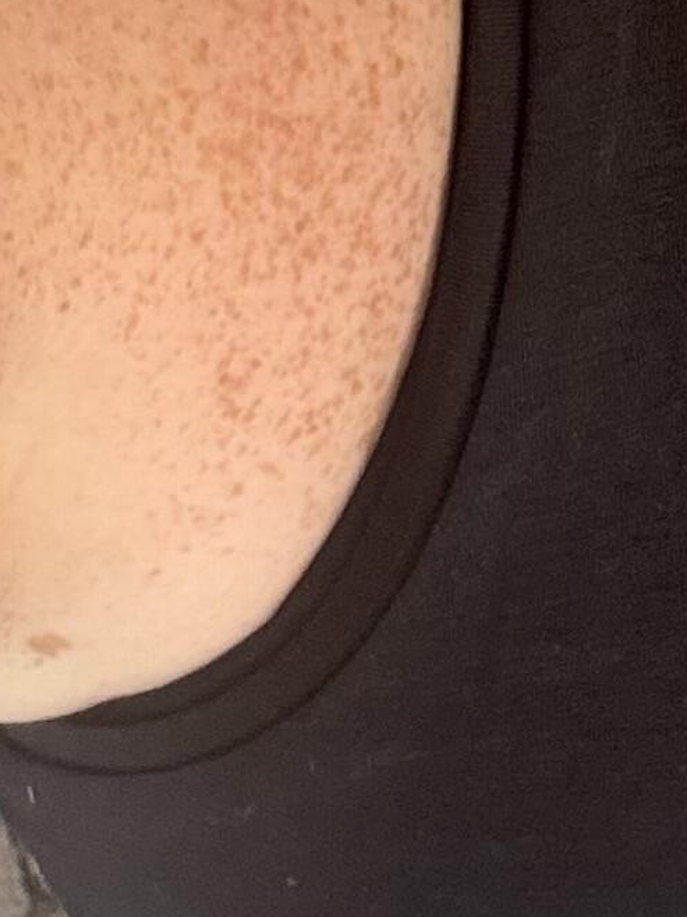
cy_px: -141
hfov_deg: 10.2
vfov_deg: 13.7
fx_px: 3734
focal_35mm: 141
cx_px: 1002
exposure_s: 1/60
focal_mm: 2.69
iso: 100
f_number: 1.9
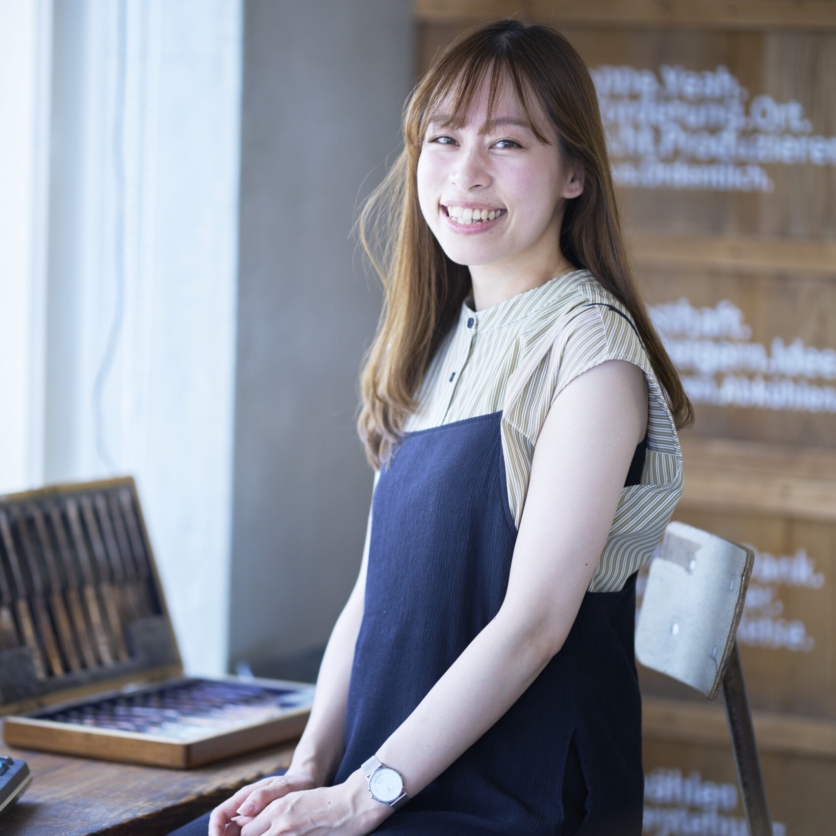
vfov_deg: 13.0
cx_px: 248
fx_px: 3661
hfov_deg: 13.0
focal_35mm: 134
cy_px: 418
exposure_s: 1/400
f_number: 1.4
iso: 125
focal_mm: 105
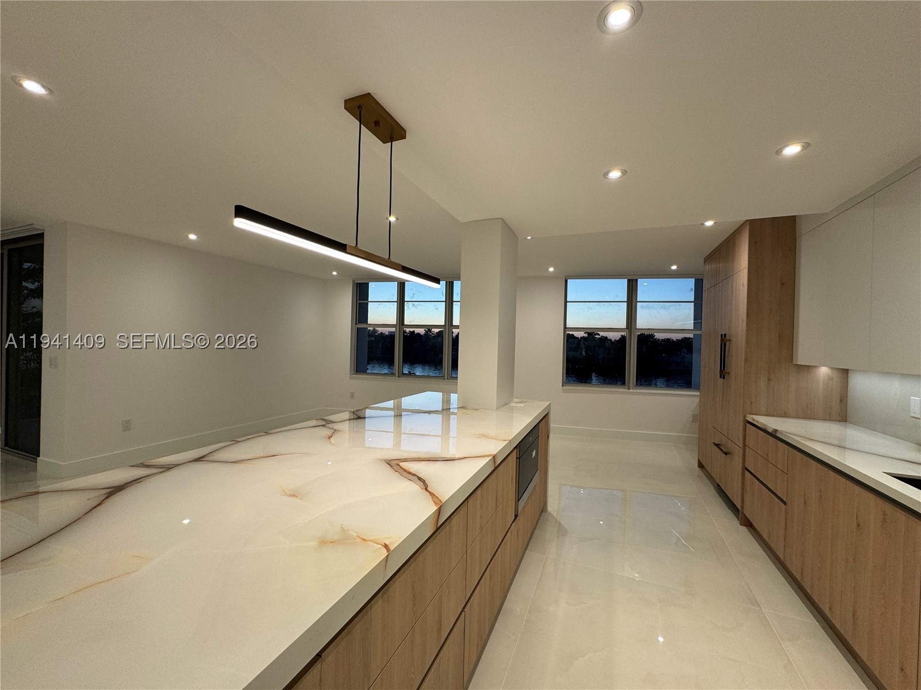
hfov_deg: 102.1
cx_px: 460
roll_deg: -1.4
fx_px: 372
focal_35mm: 14
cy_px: 345
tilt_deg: -0.5
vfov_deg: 85.7
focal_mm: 2.22
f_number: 2.2
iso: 80
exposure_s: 1/104
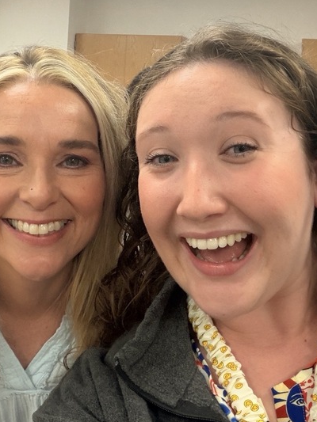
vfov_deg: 41.4
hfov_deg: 32.1
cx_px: 134
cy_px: 135
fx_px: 549
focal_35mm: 45
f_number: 1.9
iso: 160
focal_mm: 2.71
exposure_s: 1/60
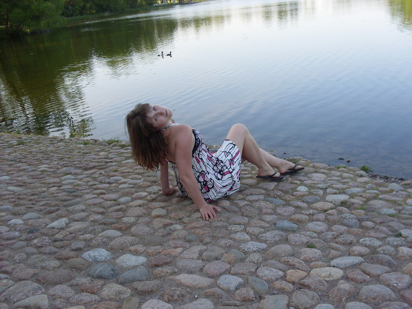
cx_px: 206
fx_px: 452
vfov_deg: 37.7
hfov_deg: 49.0
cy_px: 154
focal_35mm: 38
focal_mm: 6.3
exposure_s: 1/350
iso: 80
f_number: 2.8
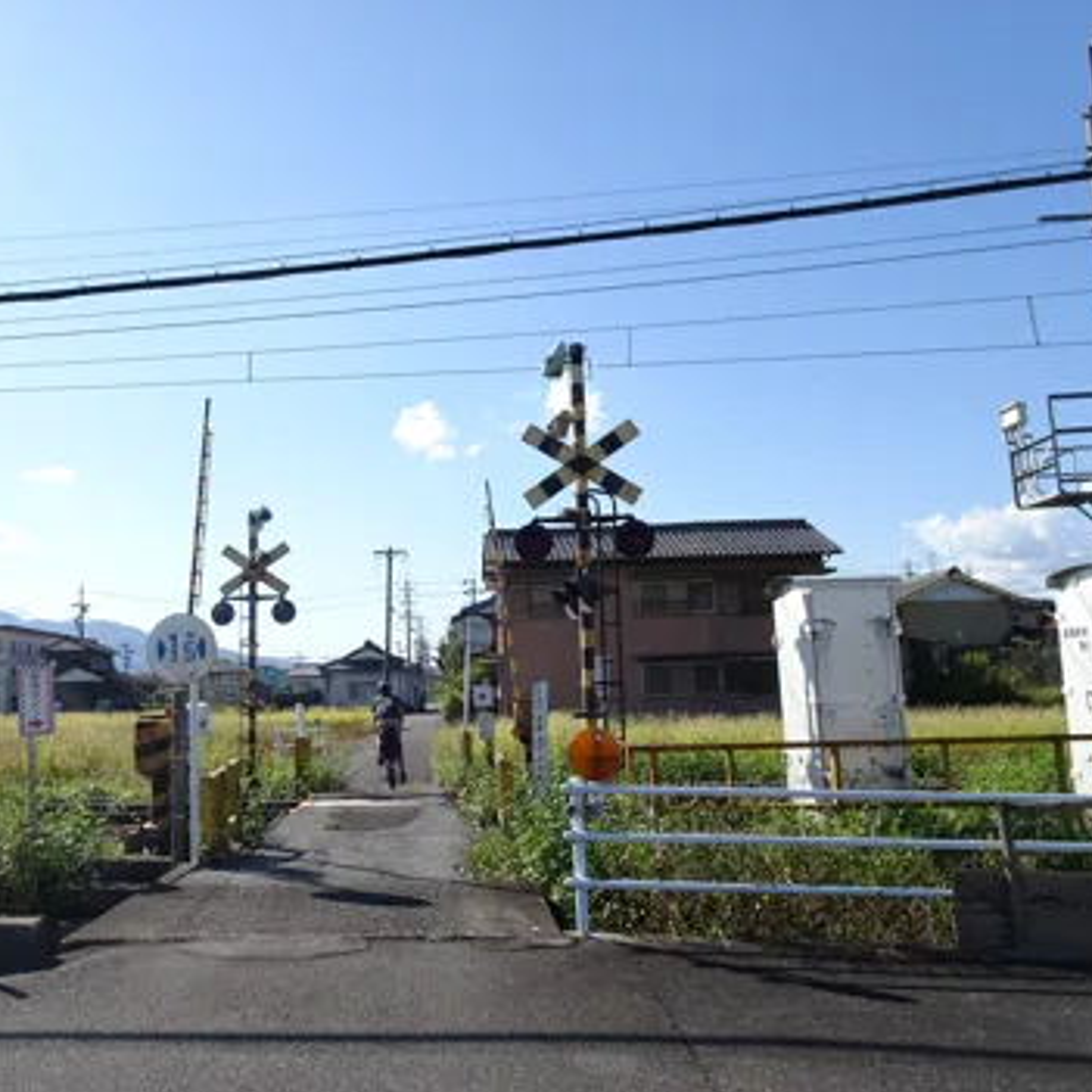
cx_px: 364
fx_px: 1035
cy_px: 557
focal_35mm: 29
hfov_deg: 54.5
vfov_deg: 55.6
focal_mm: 4.1
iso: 80
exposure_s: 1/500
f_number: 4.5
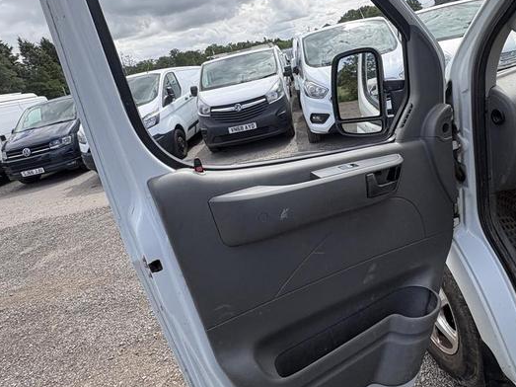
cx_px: 278
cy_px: 159
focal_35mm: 24
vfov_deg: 56.5
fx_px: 358
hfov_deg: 71.5
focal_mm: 2.22
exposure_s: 1/636
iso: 40
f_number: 2.2
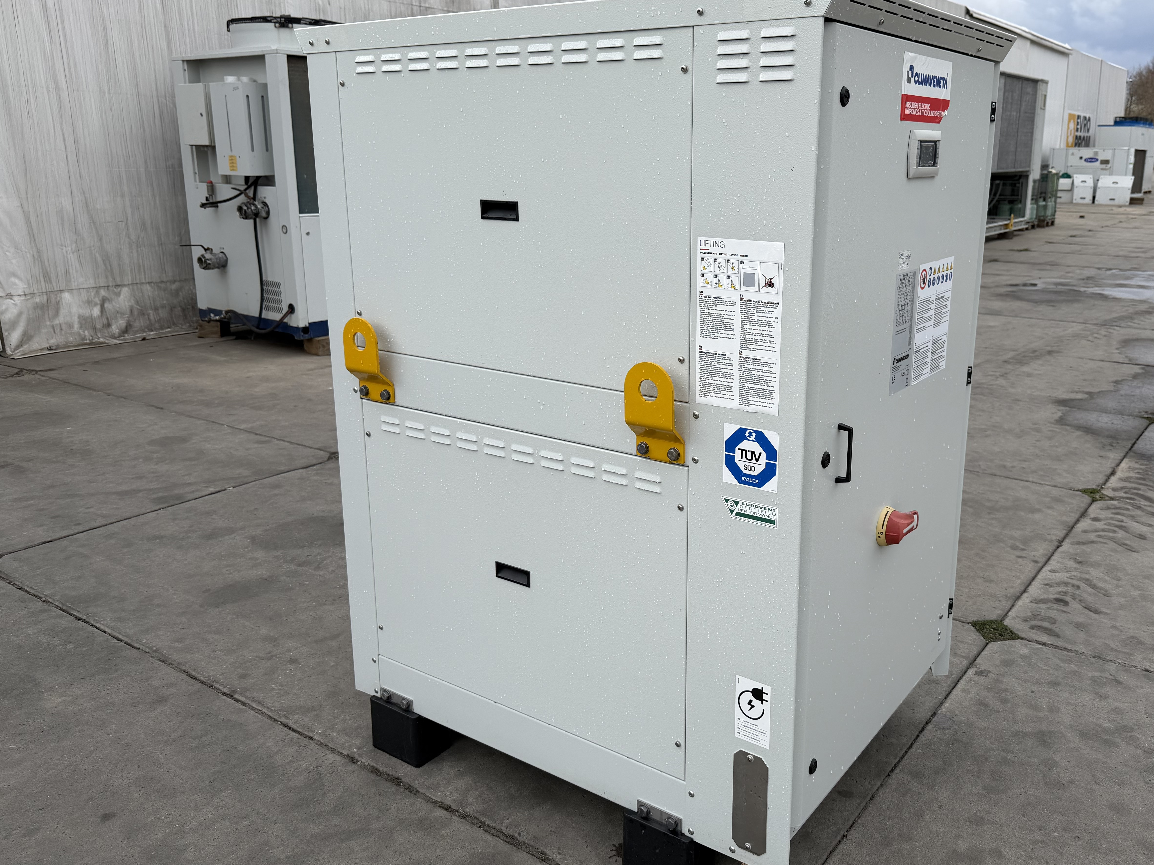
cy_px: 401
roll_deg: +0.2
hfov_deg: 61.3
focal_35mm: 29
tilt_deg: -14.3
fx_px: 967
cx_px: 670
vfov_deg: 48.2
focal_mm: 6.76
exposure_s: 1/1855
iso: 80
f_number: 1.78
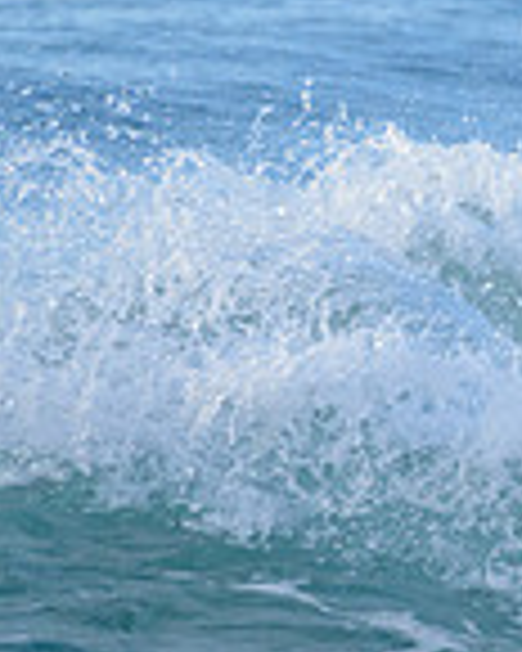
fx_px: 44474
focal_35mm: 2303
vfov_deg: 0.8
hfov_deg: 0.7
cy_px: 325
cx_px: 1112
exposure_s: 1/1250
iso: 400
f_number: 5.6
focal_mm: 500
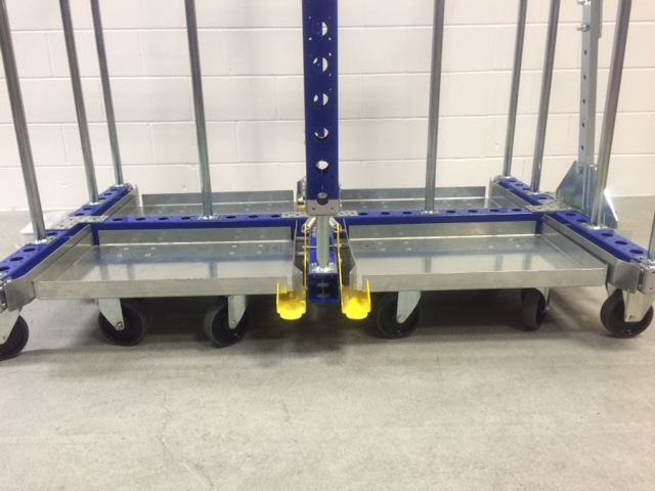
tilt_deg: -18.7
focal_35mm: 29
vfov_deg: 48.2
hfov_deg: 61.7
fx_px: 549
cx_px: 328
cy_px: 246
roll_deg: +1.7
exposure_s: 1/30
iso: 80
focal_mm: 4.15
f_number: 2.2
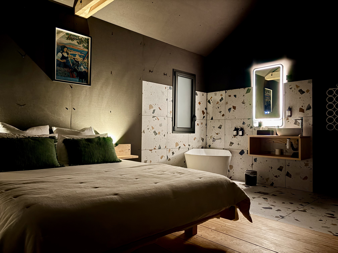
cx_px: 169
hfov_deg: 67.3
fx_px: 254
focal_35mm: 26
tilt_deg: +2.3
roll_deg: -0.5
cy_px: 126
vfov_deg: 53.1
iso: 1000
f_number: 1.6
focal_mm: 5.96
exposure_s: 1/5
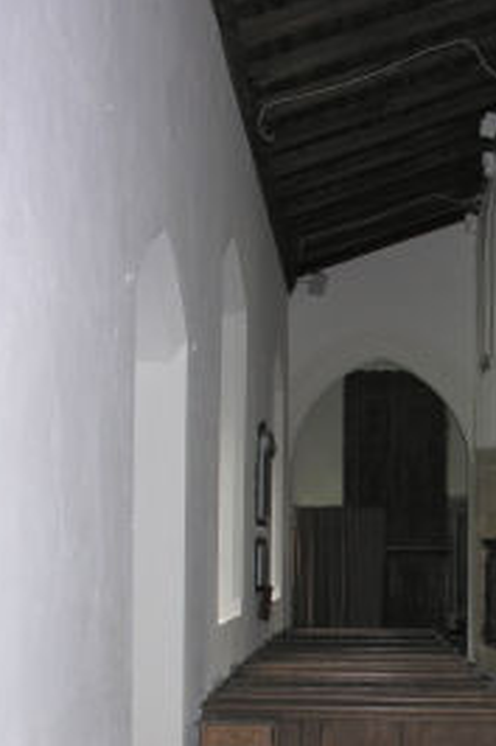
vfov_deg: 31.3
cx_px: 377
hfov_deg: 21.3
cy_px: 569
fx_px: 1304
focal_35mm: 63
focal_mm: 8.9
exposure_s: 1/60.1
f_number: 2.8
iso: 91
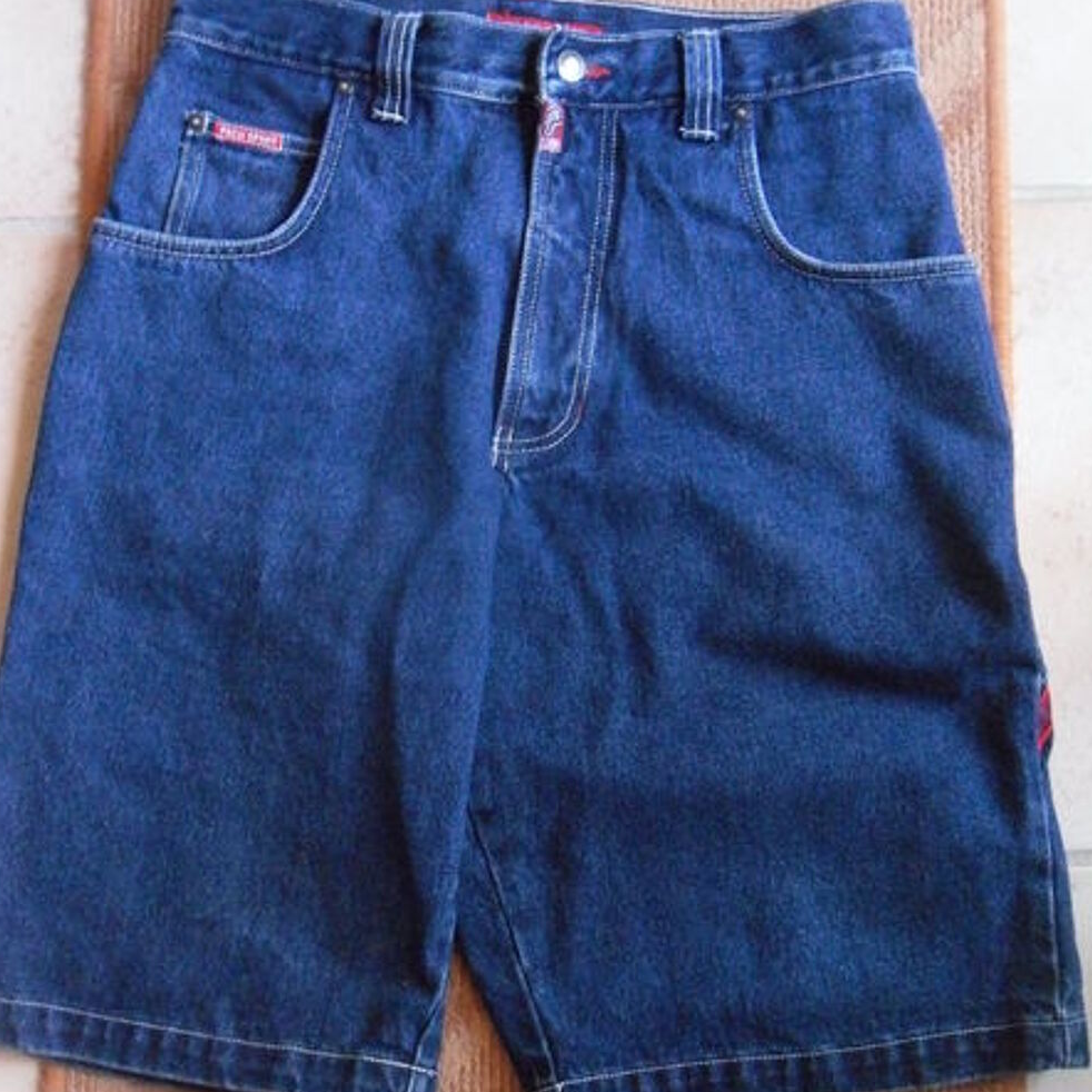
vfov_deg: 40.0
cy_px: 578
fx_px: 1499
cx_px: 542
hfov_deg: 40.0
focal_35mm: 42
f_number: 3.5
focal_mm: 6.3
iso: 800
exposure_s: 1/8
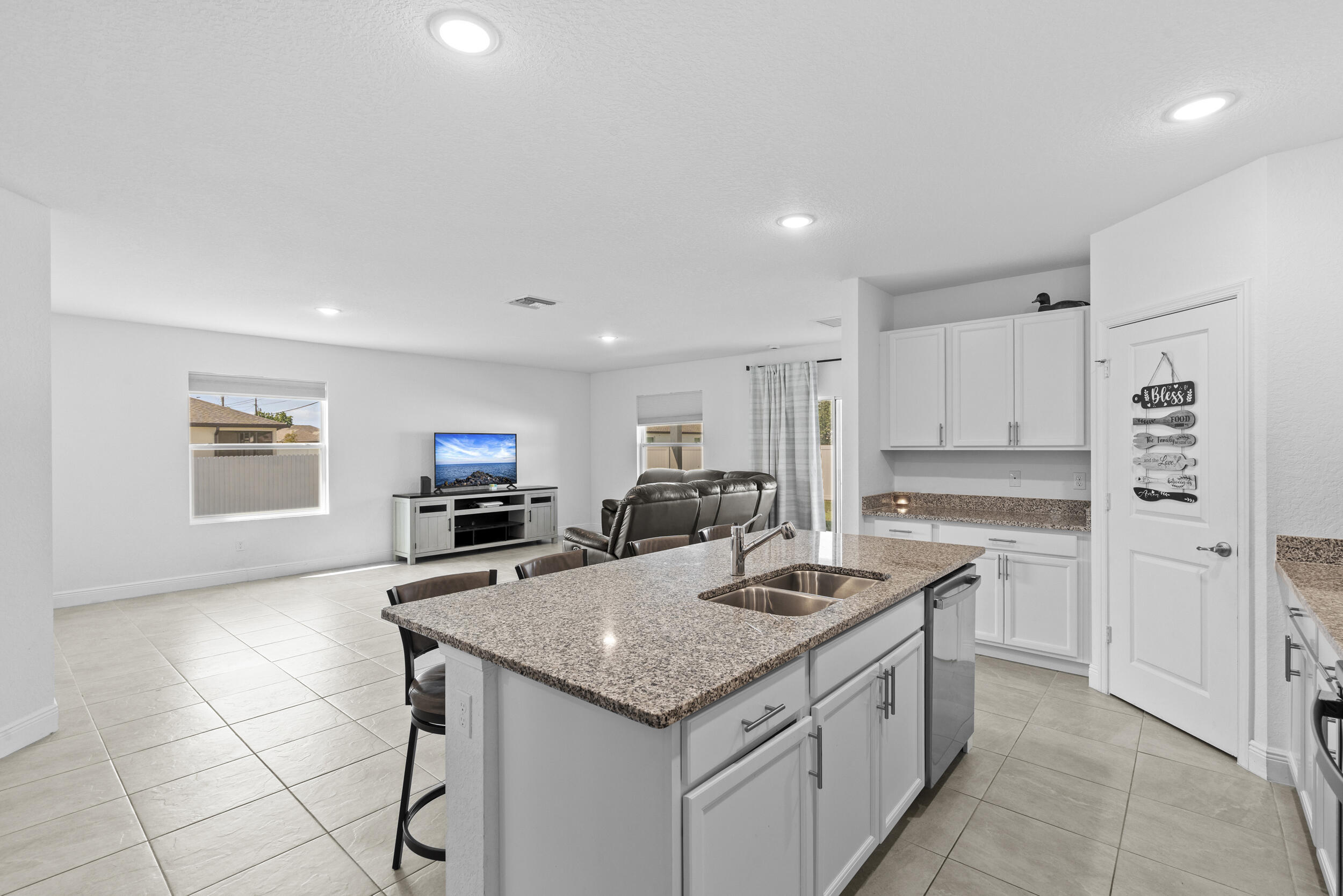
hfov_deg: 96.7
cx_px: 672
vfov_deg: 73.8
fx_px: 597
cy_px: 448
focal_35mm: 16
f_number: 10
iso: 400
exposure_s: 1/4
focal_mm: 16
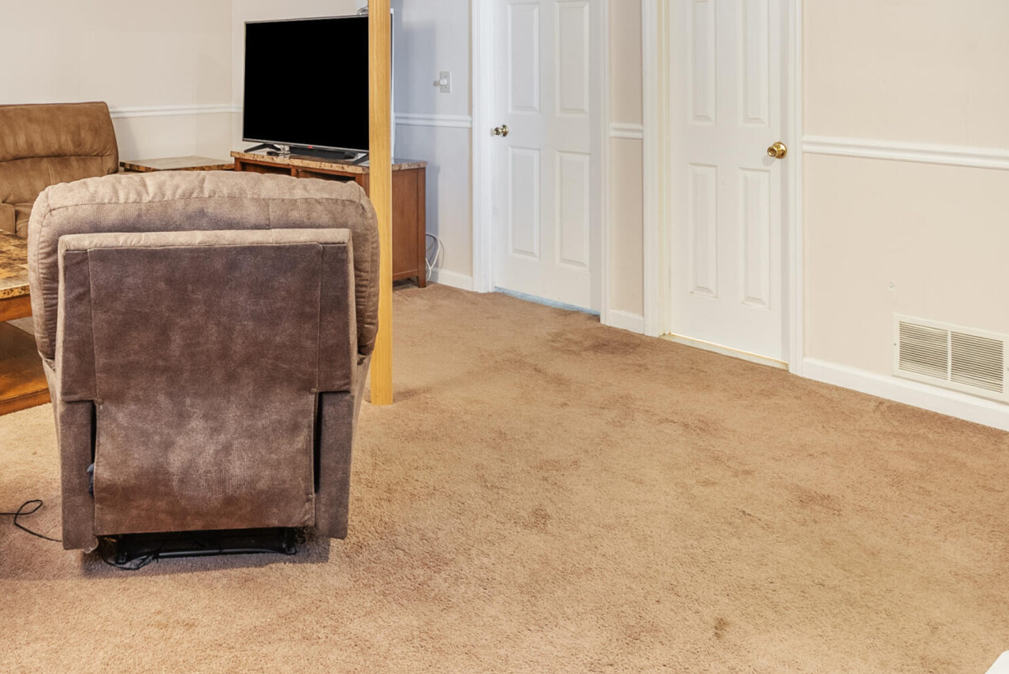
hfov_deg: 57.2
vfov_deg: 39.4
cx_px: 323
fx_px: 897
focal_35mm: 32
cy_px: 126
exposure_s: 13
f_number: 9
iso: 100
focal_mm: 16
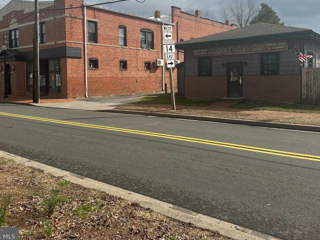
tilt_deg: +1.8
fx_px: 296
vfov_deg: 43.7
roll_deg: +1.7
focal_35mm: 32
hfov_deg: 56.7
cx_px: 180
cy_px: 84
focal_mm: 6.86
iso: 80
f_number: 1.78
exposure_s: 1/6211
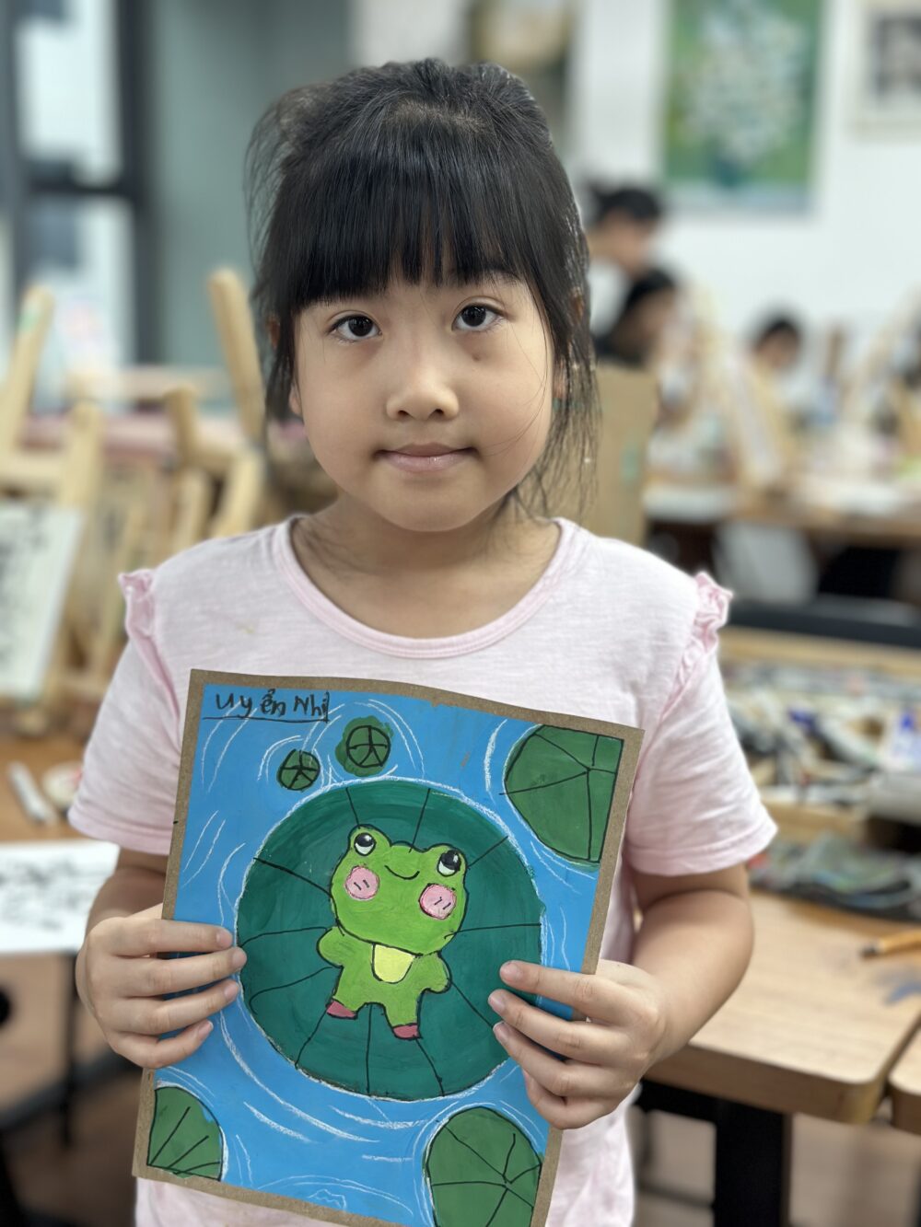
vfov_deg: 39.7
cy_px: 614
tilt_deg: -11.4
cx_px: 460
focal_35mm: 48
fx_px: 1703
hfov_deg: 30.3
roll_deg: -1.9
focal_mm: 6.86
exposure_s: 1/100
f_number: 1.78
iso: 125
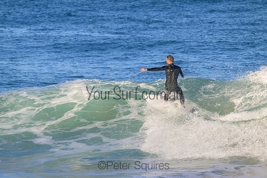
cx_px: 134
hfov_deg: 3.9
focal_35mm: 530
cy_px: 89
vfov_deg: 2.6
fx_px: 3932
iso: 1400
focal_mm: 530
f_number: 10
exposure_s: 1/2000
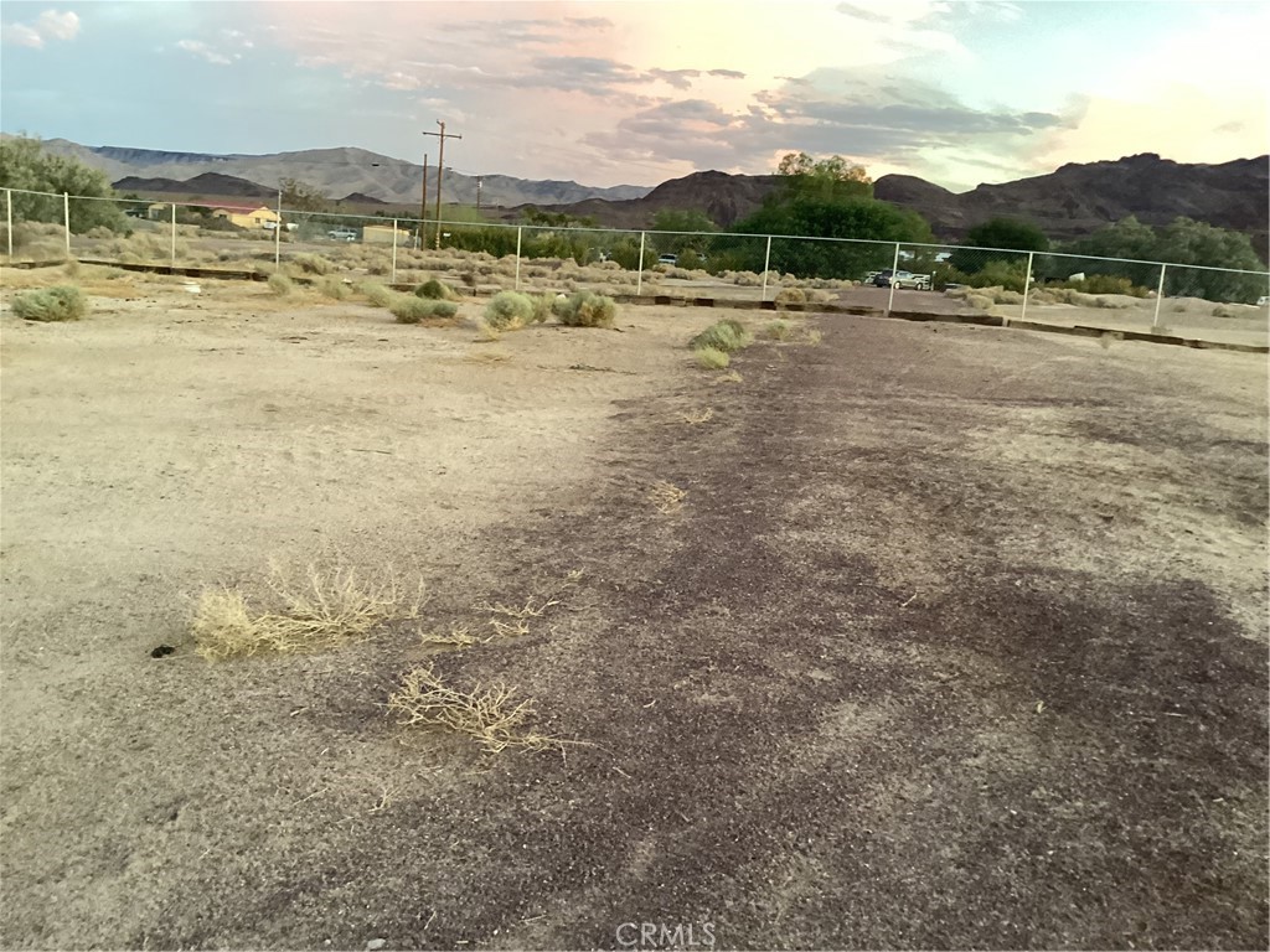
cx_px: 635
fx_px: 1137
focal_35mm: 31
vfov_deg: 45.4
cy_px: 476
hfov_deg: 58.4
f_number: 2.4
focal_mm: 3.3
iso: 250
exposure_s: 1/60
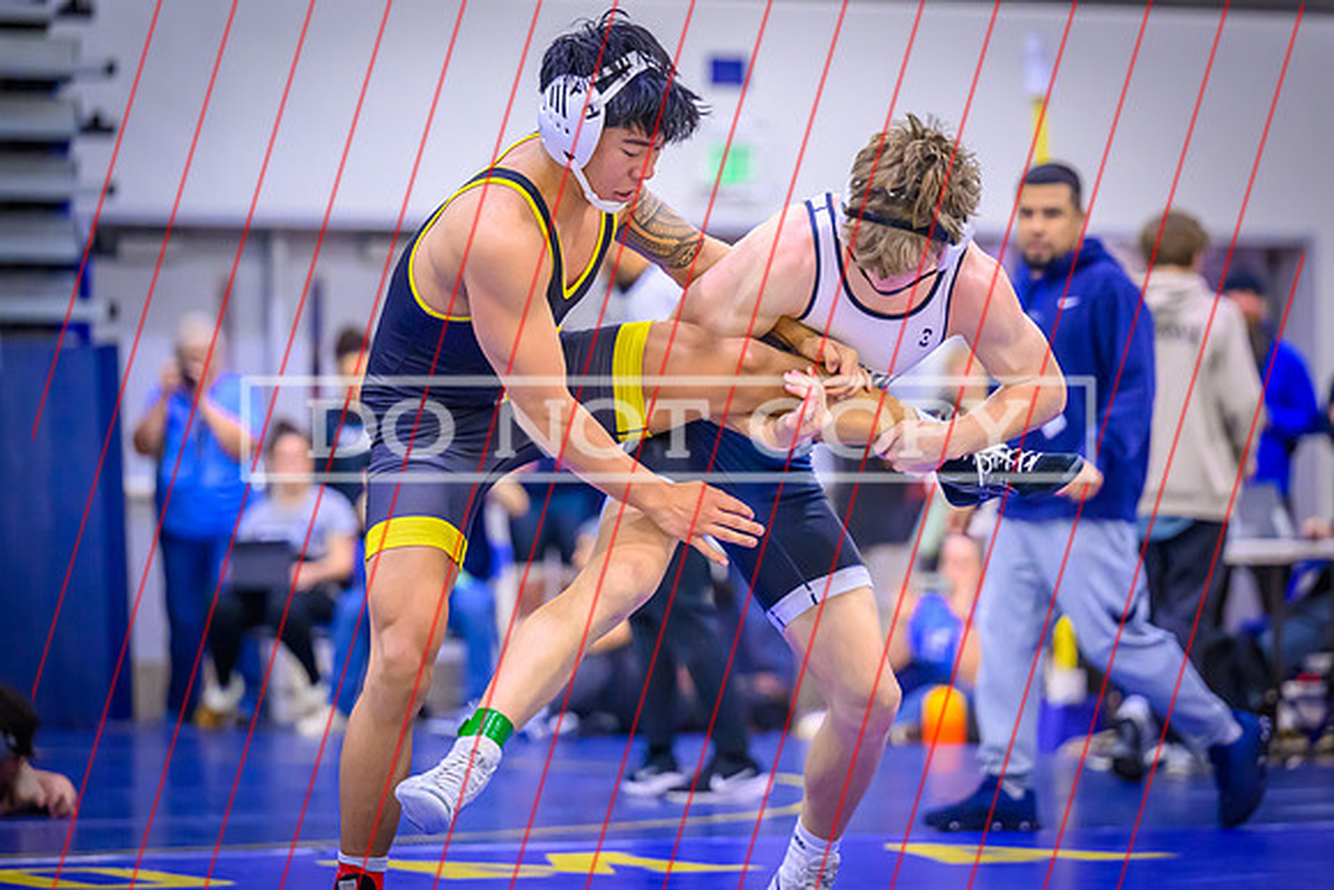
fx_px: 6143
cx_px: 756
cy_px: 355
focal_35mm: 166
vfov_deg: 8.3
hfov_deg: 12.4
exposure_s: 1/640
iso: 6400
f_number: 2.8
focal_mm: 135
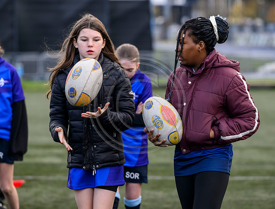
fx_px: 1767
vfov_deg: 6.8
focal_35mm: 222
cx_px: 157
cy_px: 105
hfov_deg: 8.9
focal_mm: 200
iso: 5000
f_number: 4.5
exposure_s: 1/2500
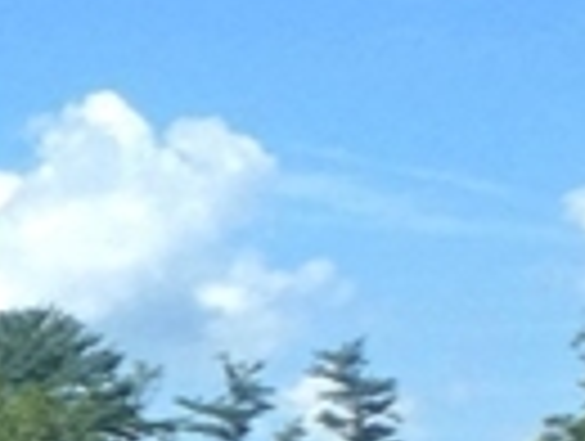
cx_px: -1498
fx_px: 3200
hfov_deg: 8.0
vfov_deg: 7.7
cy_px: 684
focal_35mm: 189
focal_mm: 4.3
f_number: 4
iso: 80
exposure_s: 1/800
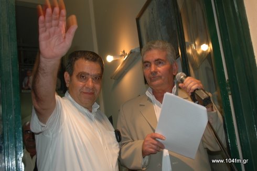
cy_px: 86
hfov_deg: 41.1
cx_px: 128
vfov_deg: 28.0
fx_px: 342
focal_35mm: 48
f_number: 3.8
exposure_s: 1/50
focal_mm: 32
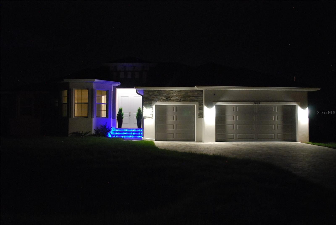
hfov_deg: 57.2
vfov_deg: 40.0
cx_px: 168
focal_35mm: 33
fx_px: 308
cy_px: 112
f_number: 4
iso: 1600
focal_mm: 22
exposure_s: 1/5
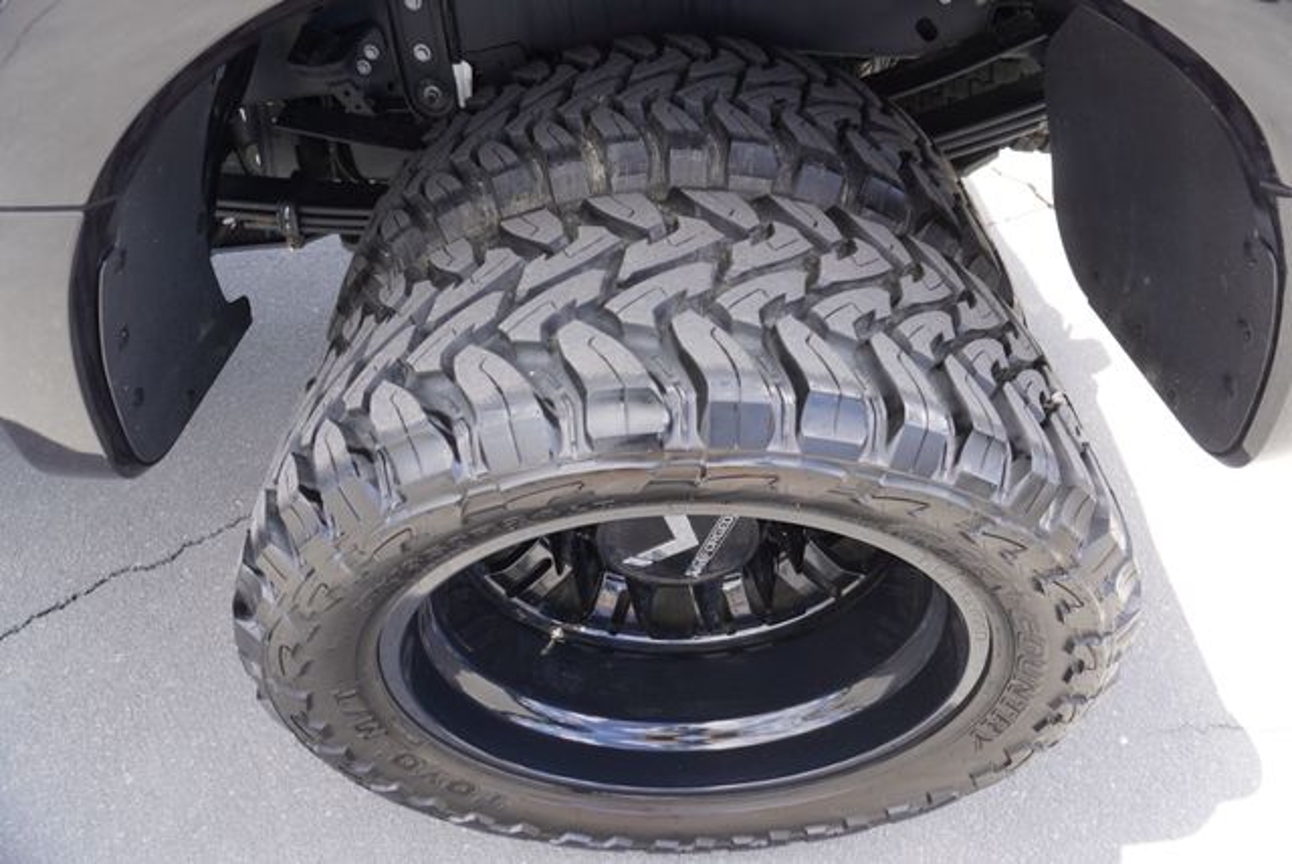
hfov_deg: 73.7
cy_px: 432
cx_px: 646
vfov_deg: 53.2
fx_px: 862
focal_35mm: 24
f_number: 4
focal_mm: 16
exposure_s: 1/60
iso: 100
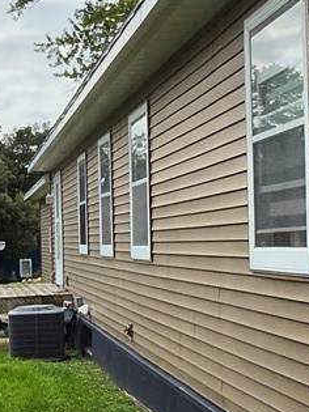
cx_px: 244
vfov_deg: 29.4
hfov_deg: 22.0
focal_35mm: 66
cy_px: 239
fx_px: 786
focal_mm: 2.2
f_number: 2.2
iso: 100
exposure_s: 1/4268
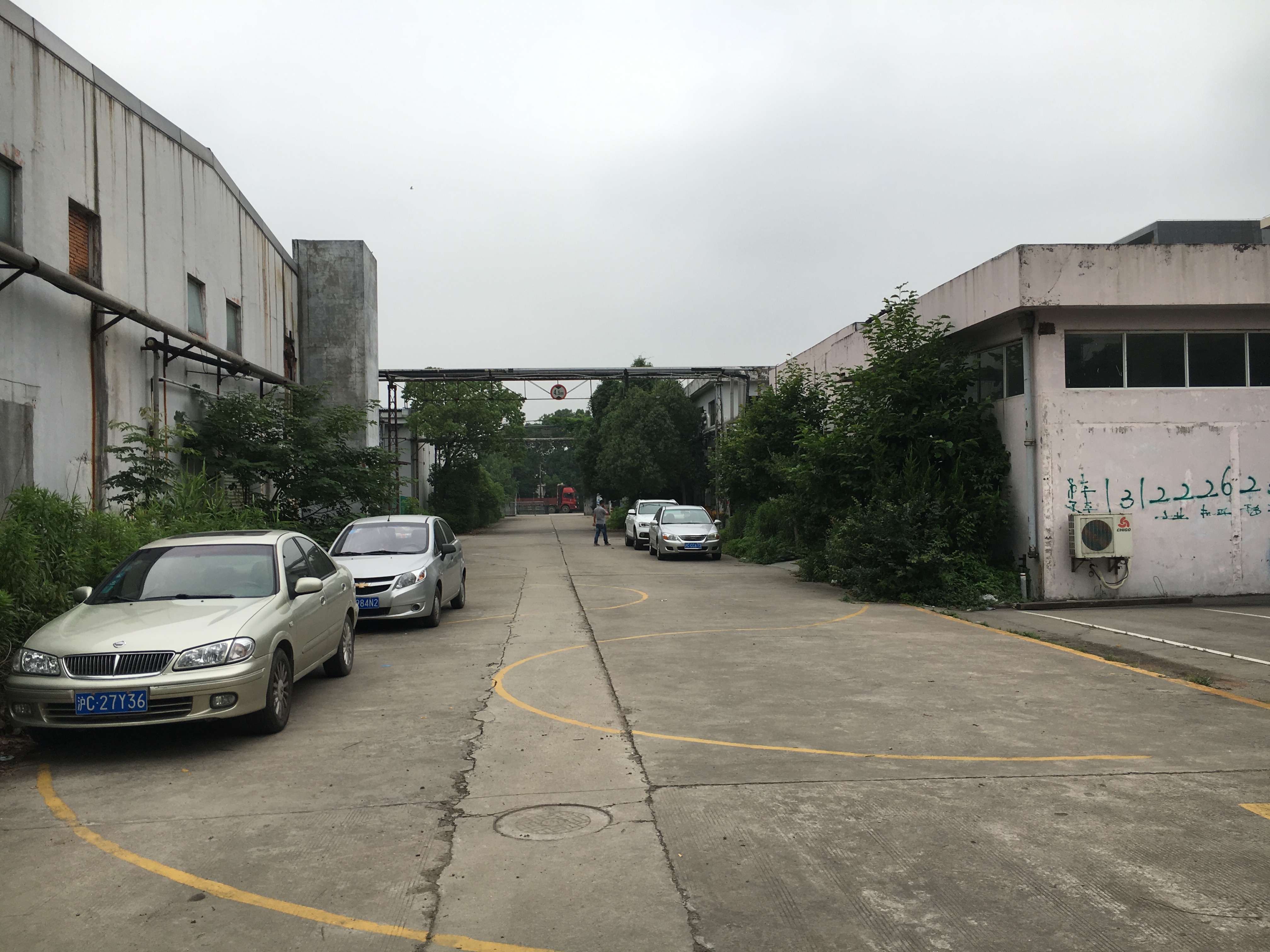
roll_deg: -0.1
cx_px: 635
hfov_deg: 61.7
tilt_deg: +0.5
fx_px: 1064
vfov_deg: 48.2
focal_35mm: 29
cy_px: 476
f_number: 2.2
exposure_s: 1/927
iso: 25
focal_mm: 4.15
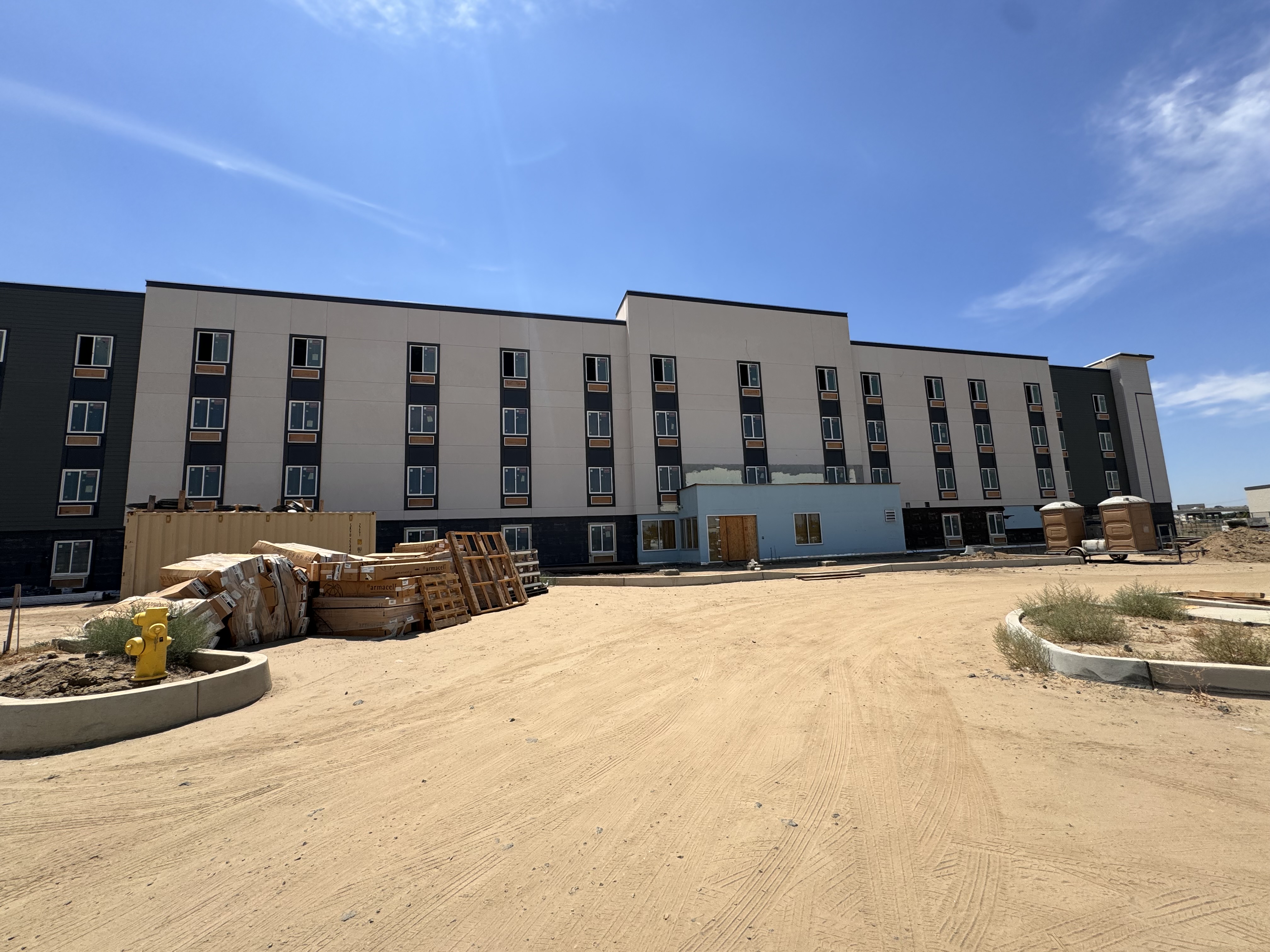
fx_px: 514
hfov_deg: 102.1
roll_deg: +1.8
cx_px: 635
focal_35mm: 14
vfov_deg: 85.7
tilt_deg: +7.6
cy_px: 476
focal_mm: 2.22
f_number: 2.2
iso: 50
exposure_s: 1/2273
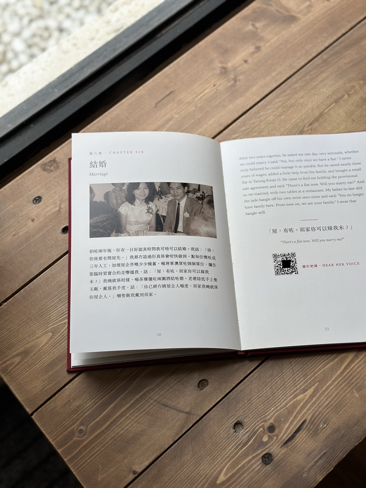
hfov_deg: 30.3
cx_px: 183
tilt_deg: -66.0
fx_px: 677
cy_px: 244
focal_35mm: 48
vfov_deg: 39.7
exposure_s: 1/329
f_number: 1.78
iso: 80
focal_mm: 6.86
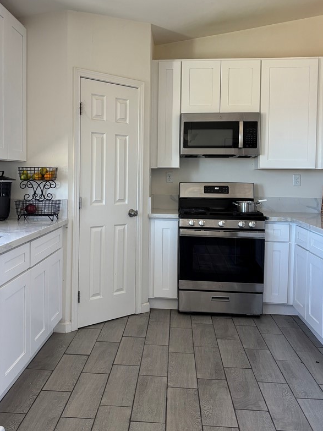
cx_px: 143
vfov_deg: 53.8
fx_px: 423
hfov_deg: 41.7
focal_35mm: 34
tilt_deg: -2.2
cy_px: 188
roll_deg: -1.6
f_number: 1.6
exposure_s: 1/121
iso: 125
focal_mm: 5.96
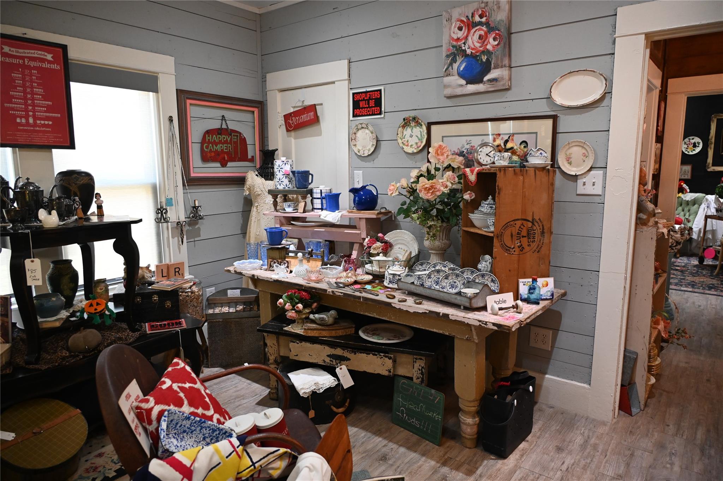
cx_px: 362
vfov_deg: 53.1
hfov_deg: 73.8
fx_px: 482
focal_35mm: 24
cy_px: 240
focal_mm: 24
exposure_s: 1/125
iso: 2800
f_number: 4
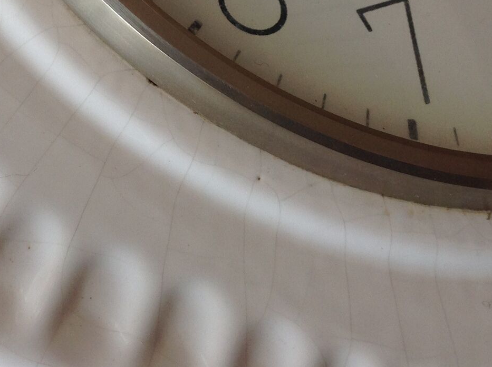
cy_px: 69
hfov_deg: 25.9
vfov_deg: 19.4
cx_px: 167
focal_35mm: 75
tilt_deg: -54.9
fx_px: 1064
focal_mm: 4.28
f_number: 2.4
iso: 50
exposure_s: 1/222
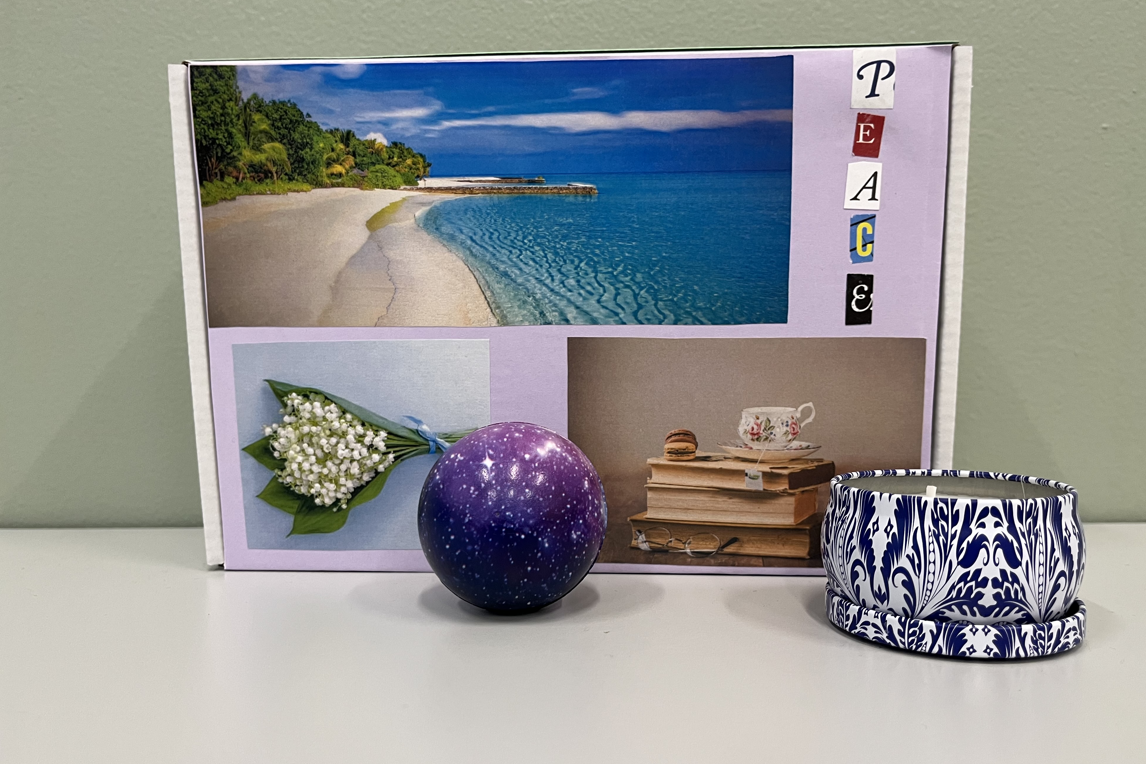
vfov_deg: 46.3
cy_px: 422
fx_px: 891
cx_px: 592
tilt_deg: -3.7
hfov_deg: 65.5
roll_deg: +0.1
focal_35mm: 28
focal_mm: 5.1
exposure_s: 1/60
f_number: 1.6
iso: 100
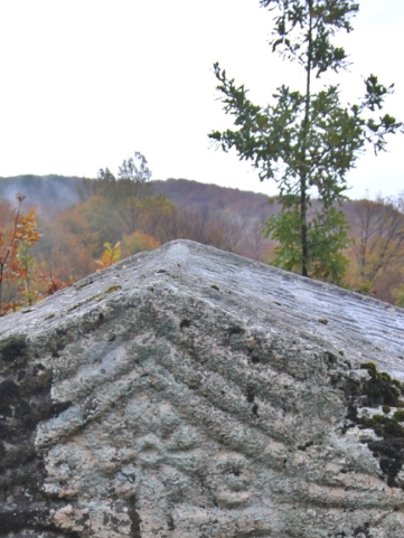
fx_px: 1960
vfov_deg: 15.2
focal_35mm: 126
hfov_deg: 11.8
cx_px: 162
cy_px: 602
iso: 200
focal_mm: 26
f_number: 5
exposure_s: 1/100
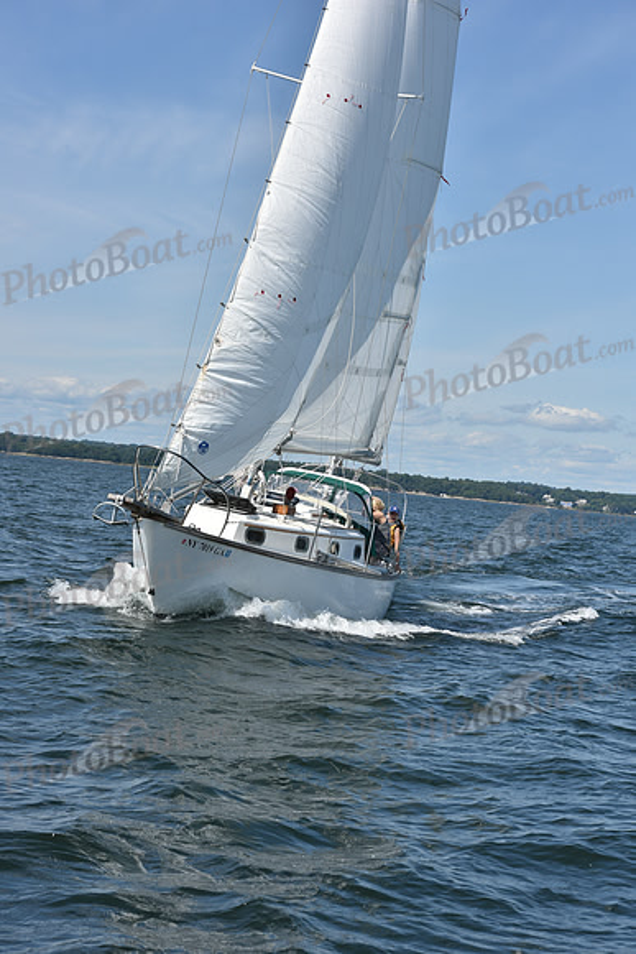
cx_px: 318
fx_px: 1854
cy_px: 477
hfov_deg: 19.5
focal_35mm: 70
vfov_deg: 28.8
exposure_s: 1/1000
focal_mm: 70
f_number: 10
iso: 320
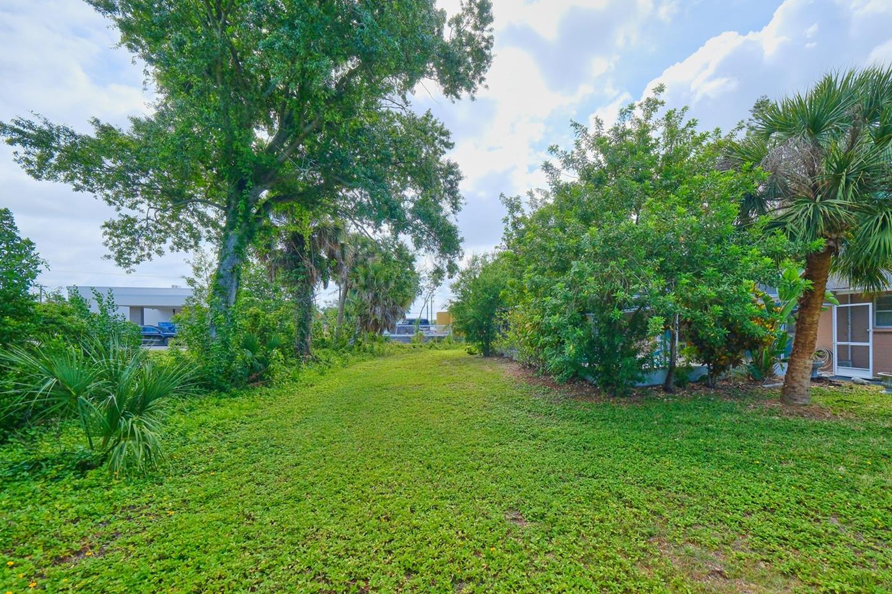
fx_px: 347
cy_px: 335
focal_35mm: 14
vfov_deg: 80.8
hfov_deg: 104.0
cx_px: 486
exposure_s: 1/1600
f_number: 4
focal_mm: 8.3
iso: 640
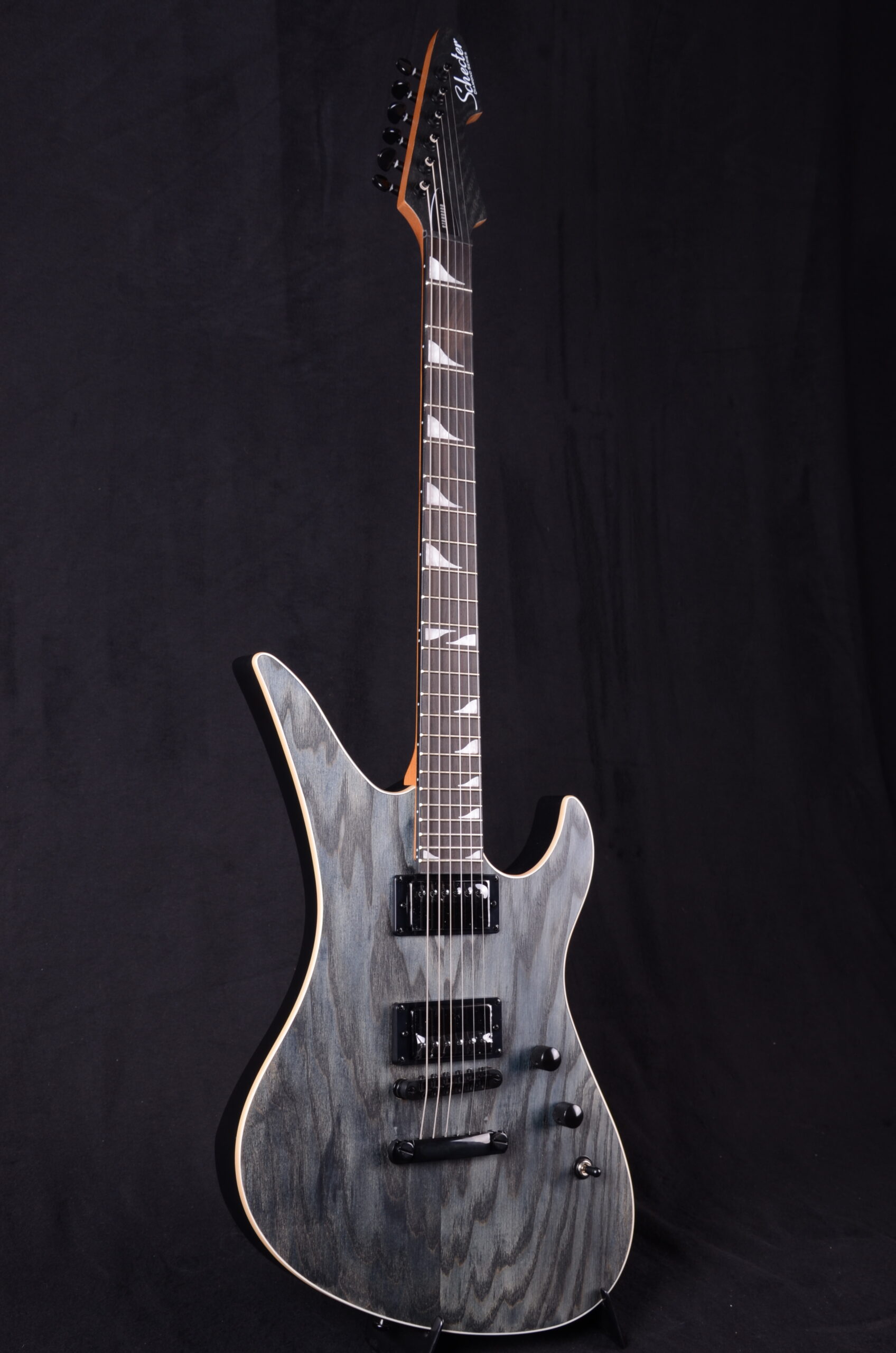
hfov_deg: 28.0
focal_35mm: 48
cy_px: 676
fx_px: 1800
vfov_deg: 41.2
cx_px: 448
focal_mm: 32
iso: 200
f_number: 11
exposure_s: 1/200
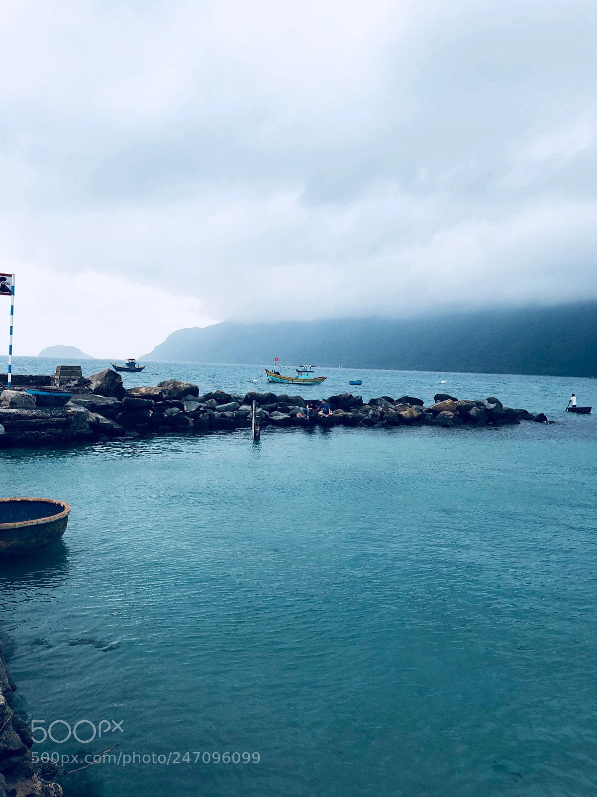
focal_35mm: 28
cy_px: 398
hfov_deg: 49.7
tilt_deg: -4.2
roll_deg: -2.5
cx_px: 298
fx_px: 644
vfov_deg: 63.4
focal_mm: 4
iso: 25
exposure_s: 1/100
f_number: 1.8
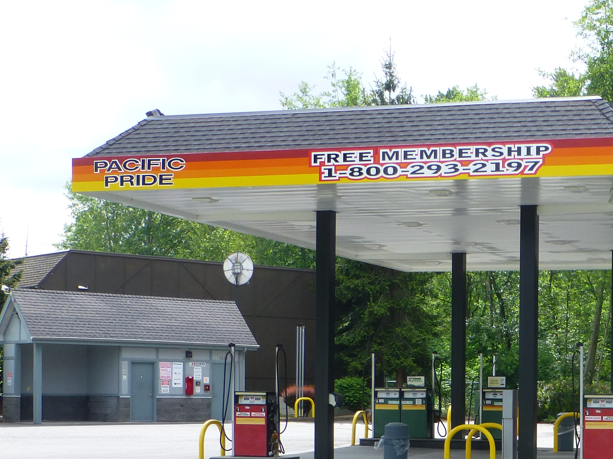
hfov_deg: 24.2
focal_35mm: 78
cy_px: 395
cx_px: 578
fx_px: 1381
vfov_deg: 18.6
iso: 100
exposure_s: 1/500
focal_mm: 6.1
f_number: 3.7
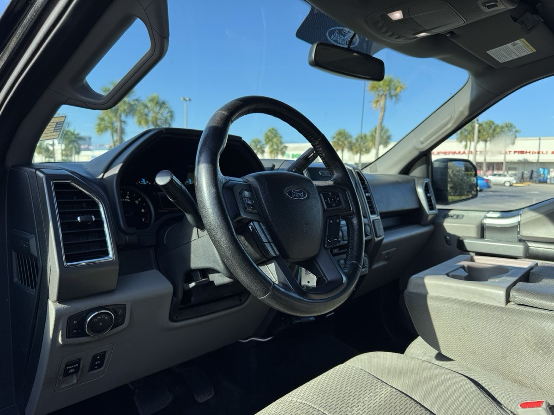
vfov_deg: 56.8
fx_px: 384
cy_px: 208
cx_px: 277
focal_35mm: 24
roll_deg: -1.2
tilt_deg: -5.8
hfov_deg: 71.6
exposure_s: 1/1131
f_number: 1.78
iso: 80
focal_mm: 6.76
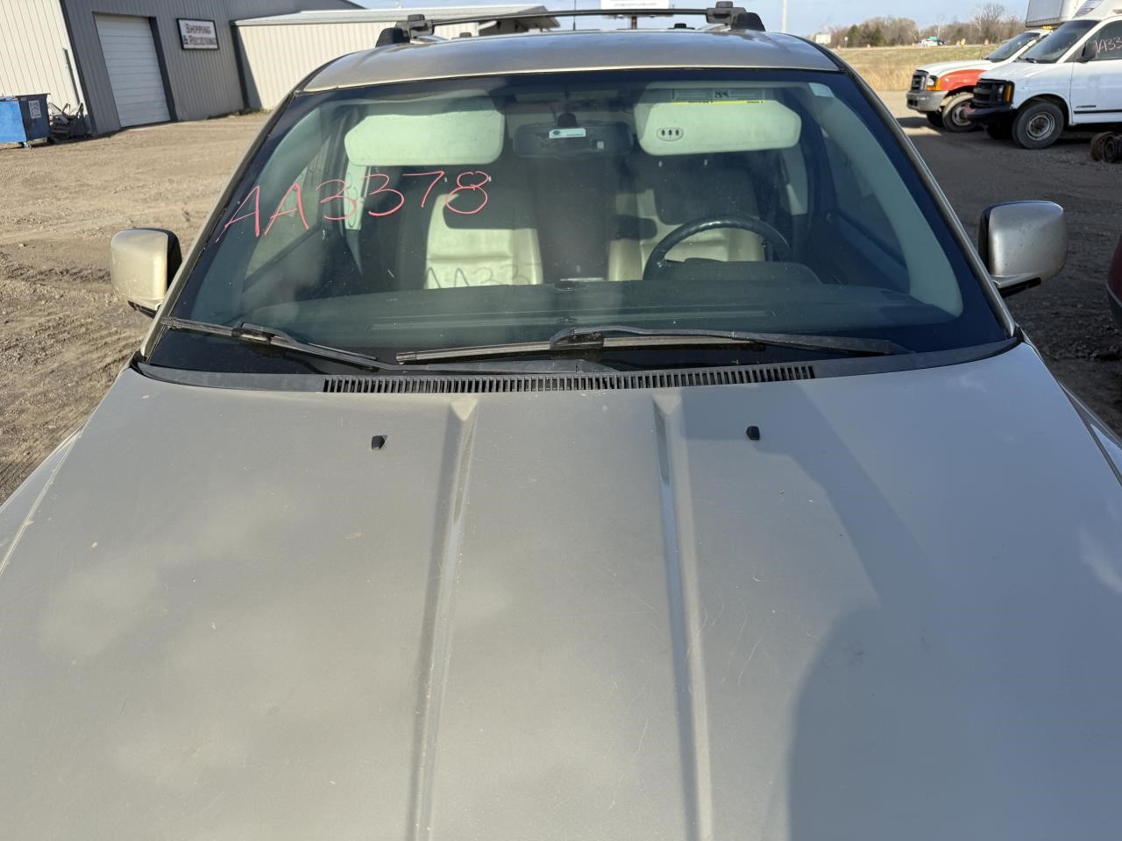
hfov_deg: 71.6
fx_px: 778
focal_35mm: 24
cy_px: 420
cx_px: 561
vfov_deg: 56.8
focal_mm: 6.76
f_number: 1.78
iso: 100
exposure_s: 1/4405
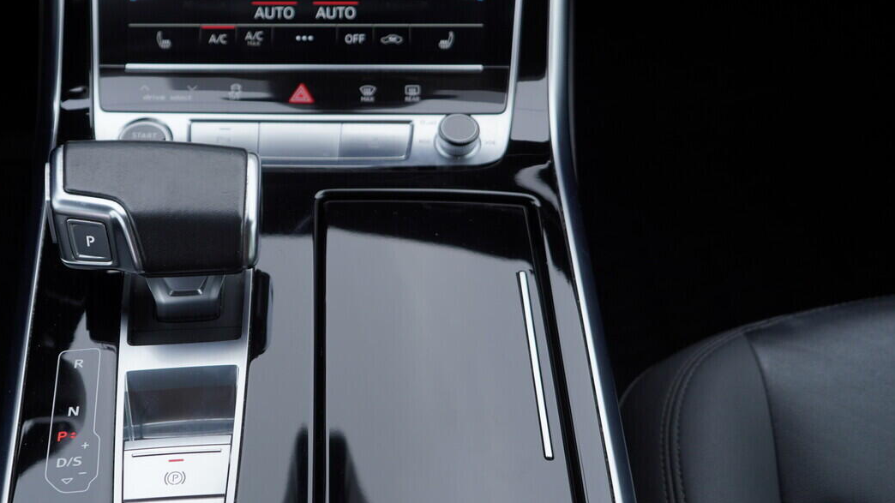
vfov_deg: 23.0
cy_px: 217
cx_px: 316
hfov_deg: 39.5
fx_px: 1234
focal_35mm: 52
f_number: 3.5
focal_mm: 24
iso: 125
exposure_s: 1/60
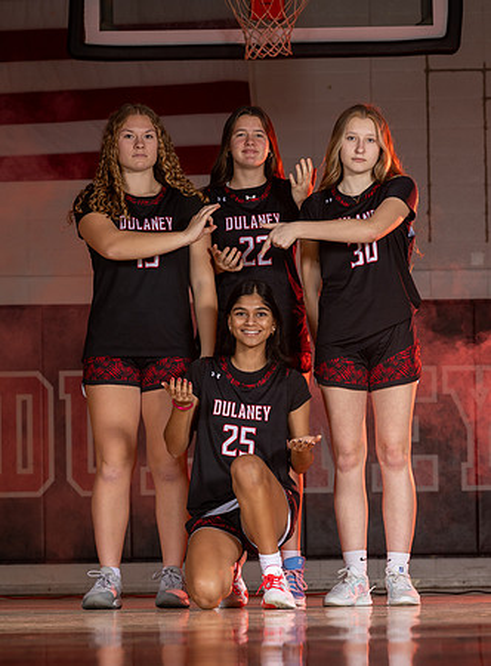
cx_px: 297
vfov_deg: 12.9
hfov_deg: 9.5
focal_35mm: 154
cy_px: 385
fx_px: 2952
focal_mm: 92
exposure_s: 1/200
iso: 80
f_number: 6.3
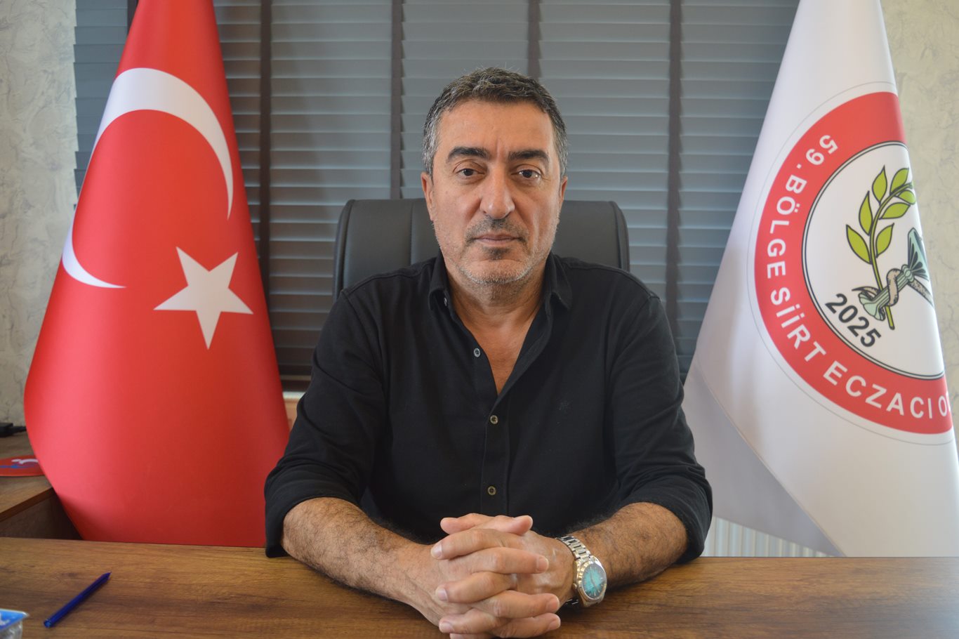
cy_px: 320
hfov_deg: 57.2
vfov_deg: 40.0
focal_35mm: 33
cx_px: 480
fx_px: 879
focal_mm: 22
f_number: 3.8
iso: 400
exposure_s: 1/25
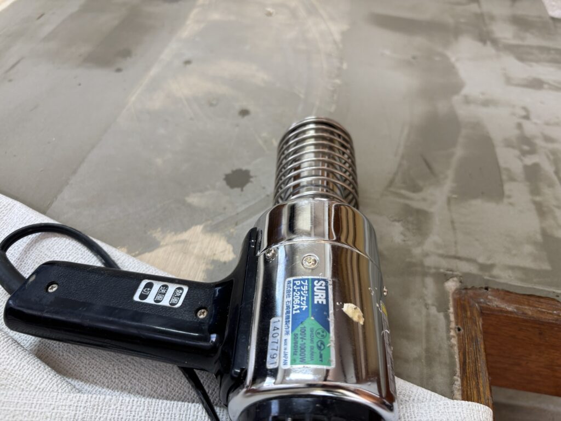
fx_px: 421
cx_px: 280
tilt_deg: -45.8
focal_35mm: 26
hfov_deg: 67.3
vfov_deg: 53.1
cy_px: 210
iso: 64
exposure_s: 1/50
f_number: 1.6
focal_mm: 5.96
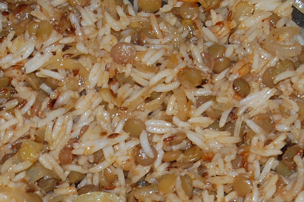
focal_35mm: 254
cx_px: 128
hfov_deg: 8.1
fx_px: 2139
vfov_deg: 5.4
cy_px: 260
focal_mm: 55
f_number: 5.6
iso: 200
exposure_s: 1/125
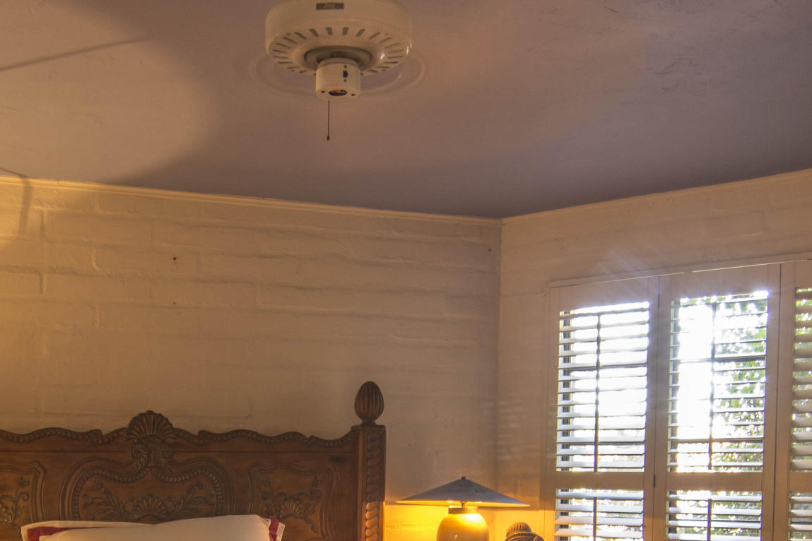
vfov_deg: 27.0
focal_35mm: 47
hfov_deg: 41.8
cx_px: 347
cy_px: 548
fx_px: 1060
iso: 100
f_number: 8
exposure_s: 3
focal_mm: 12
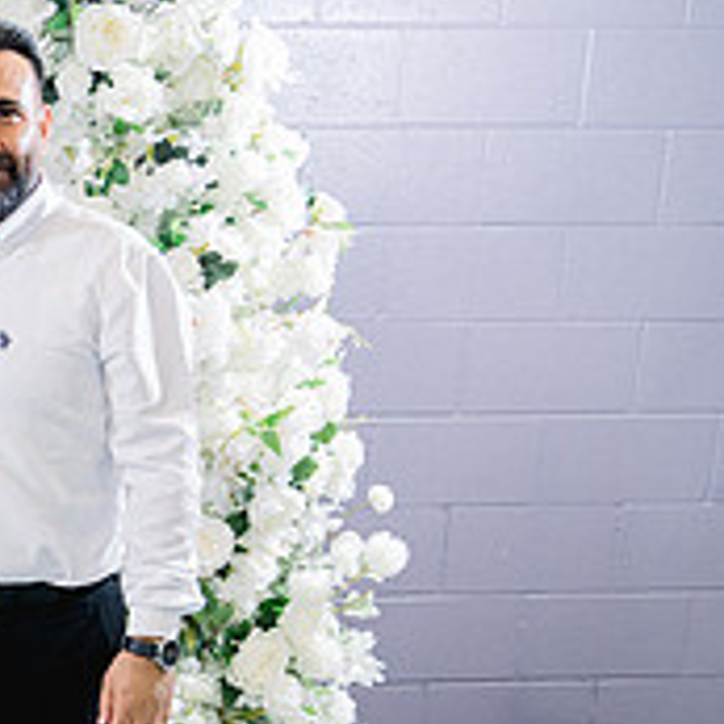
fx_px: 1822
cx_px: -414
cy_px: 638
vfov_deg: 22.0
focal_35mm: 77
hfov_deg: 19.2
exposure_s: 1/160
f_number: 2.8
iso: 800
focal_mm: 27
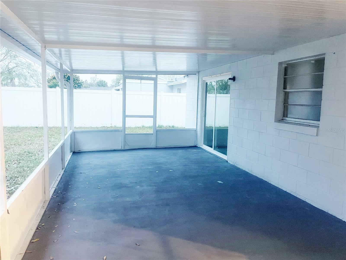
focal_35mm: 26
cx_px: 173
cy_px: 130
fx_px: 260
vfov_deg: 53.1
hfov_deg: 67.3
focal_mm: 4.2
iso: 640
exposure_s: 1/30
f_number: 1.6
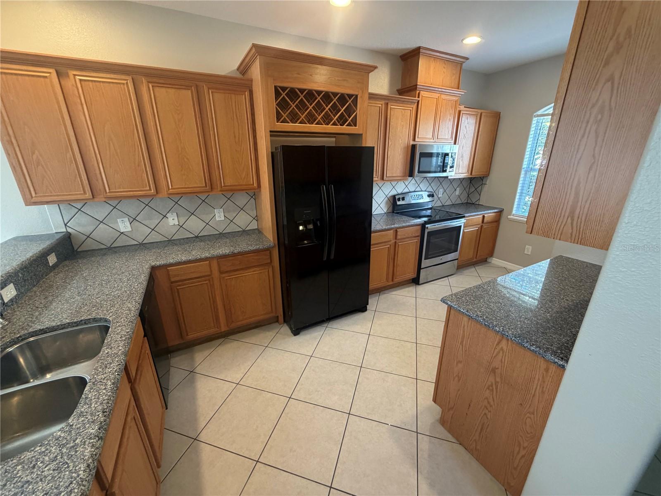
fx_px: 267
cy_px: 248
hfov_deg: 102.1
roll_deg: +0.3
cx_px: 330
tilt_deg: -19.0
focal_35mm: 14
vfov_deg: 85.7
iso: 250
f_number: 2.2
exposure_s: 1/60
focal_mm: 2.22
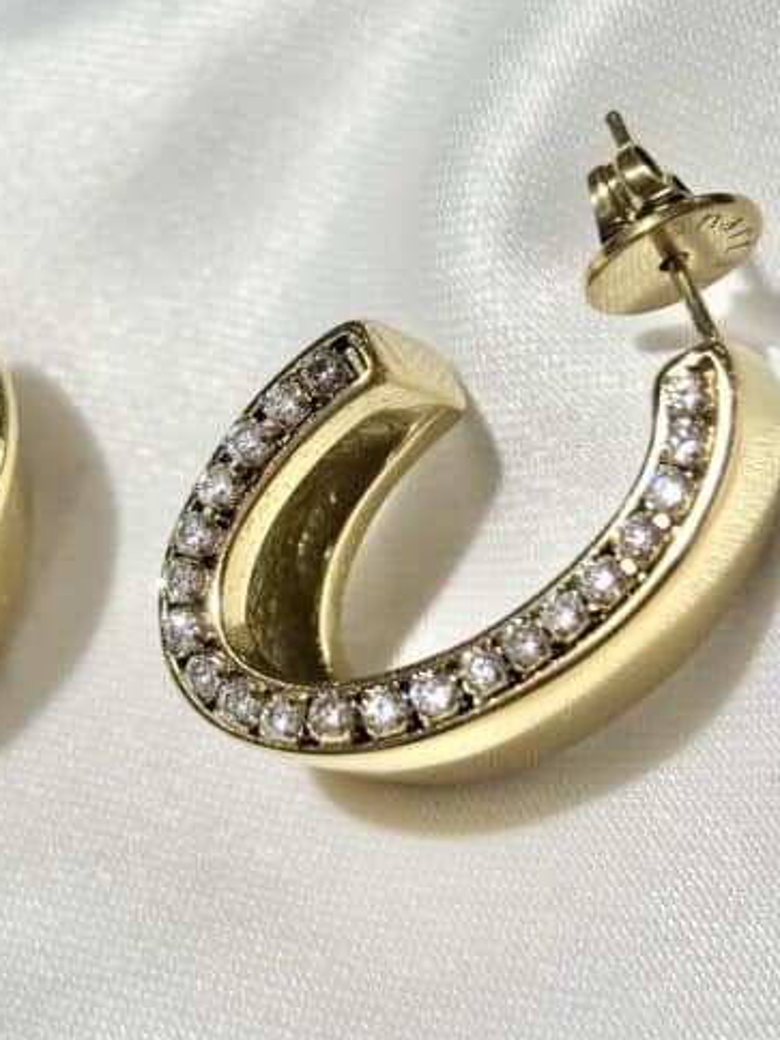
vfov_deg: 17.9
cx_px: 196
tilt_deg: -43.3
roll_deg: +14.9
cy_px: 406
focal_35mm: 110
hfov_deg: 13.4
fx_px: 3305
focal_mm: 5.96
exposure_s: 1/335
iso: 32
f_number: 1.6
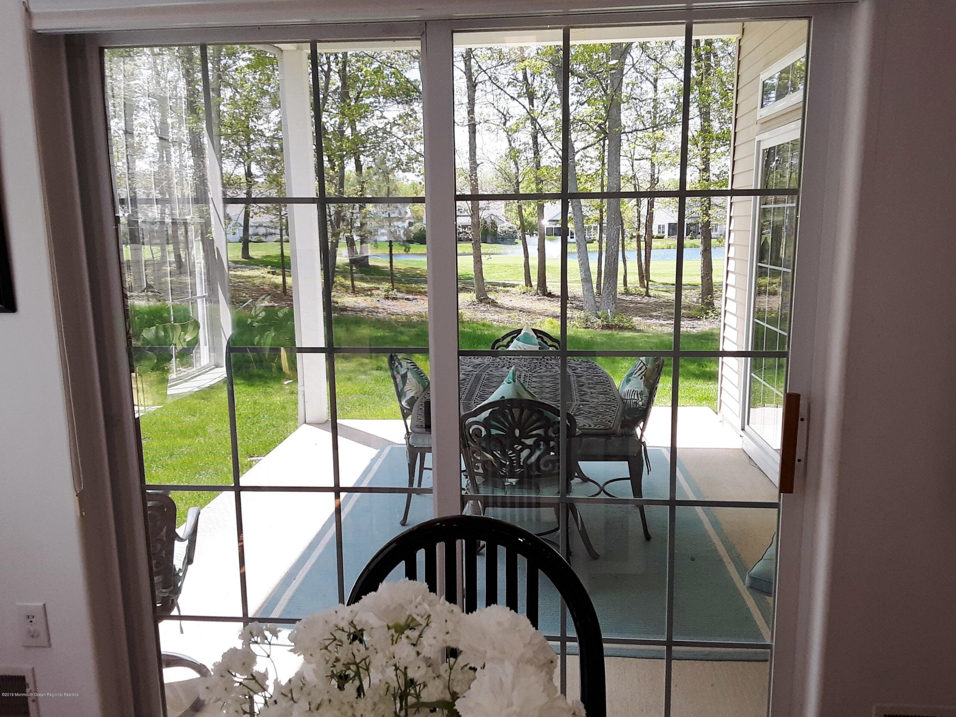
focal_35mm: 28
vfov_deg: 49.7
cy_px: 358
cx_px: 478
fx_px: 773
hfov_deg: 63.4
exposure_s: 1/281
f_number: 1.9
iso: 40
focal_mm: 2.91
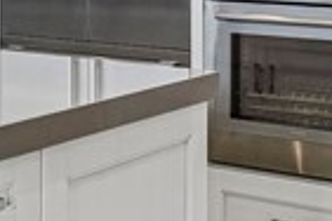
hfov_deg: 18.9
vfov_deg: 12.2
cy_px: -91
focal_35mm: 108
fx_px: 996
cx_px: 127
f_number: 8
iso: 400
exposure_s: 1/25
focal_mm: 14
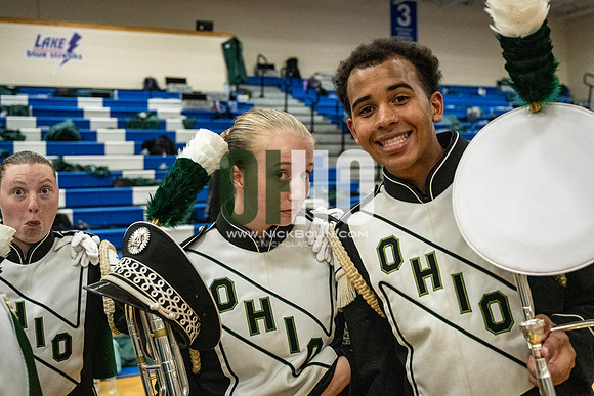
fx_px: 677
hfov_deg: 47.4
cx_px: 297
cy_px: 198
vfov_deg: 32.6
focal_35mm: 41
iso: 8000
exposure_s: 1/800
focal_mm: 41
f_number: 4
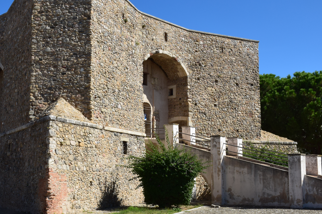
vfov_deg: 26.5
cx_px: 110
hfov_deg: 38.5
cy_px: 116
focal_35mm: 51
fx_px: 456
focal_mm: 22
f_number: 11
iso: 400
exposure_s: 1/500
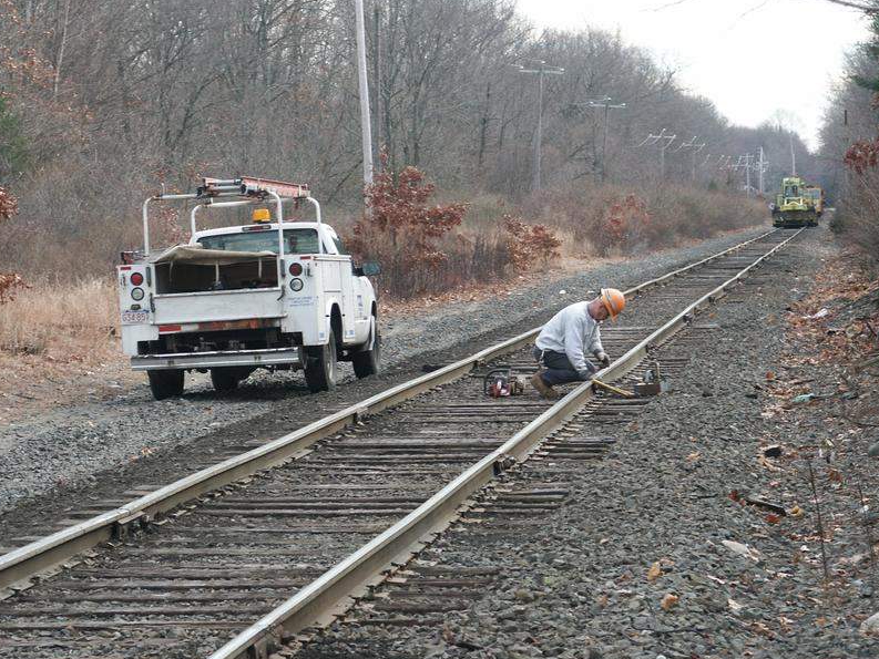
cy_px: 330
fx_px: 3810
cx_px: 436
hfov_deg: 13.2
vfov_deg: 9.9
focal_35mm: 150
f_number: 5.6
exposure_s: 1/125
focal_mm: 35.46
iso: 100
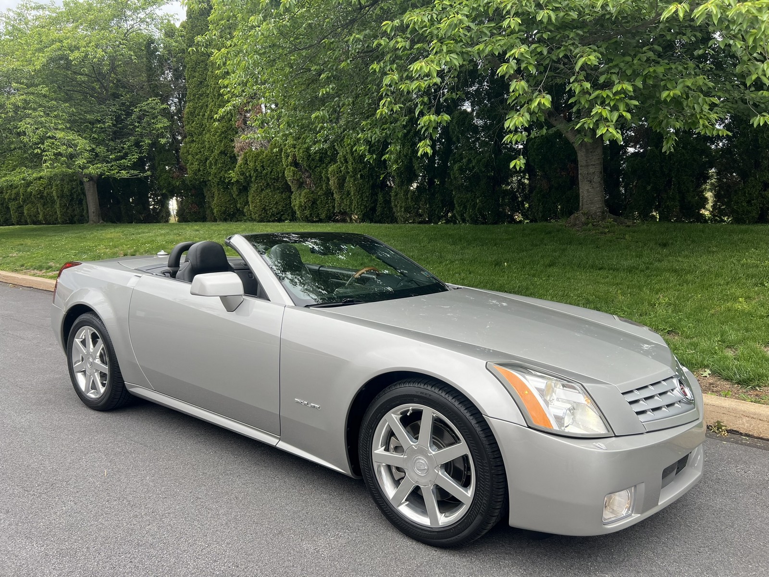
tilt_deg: -7.2
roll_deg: -0.6
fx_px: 578
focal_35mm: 26
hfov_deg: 67.3
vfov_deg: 53.1
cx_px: 384
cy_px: 288
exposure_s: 1/434
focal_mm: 5.7
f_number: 1.5
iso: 50
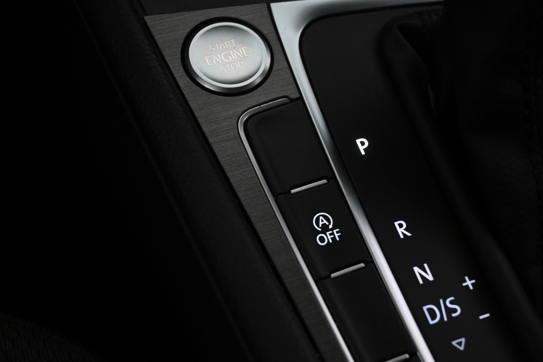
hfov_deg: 40.0
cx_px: 272
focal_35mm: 50
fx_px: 747
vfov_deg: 27.3
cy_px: 181
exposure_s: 1/50
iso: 2800
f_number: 5
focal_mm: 33
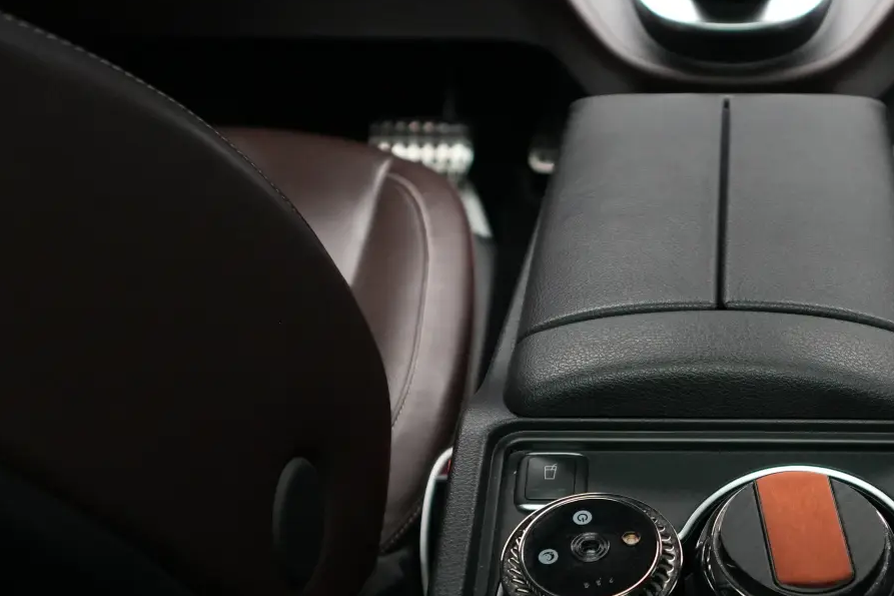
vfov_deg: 26.8
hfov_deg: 38.7
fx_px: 1217
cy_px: 512
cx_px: 729
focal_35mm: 49
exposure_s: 1/125
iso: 2000
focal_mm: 18
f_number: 2.8
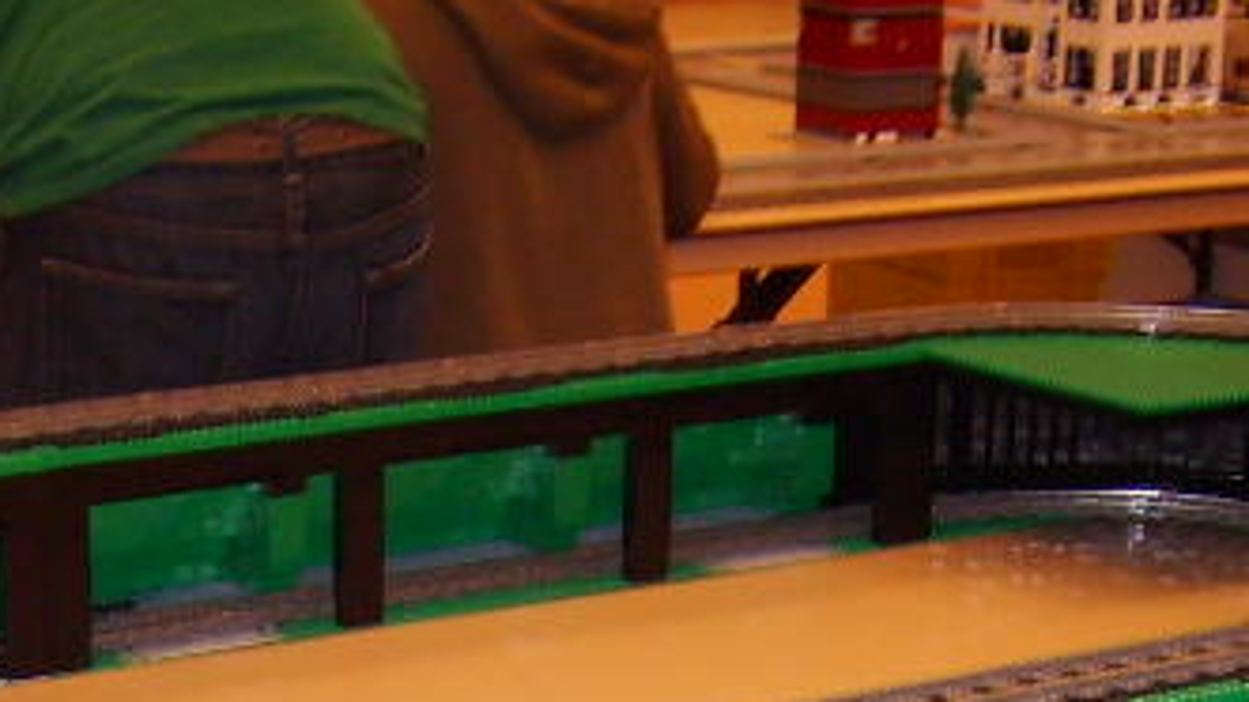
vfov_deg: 9.7
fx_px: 3907
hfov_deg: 18.1
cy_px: 1321
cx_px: 404
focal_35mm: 118
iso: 100
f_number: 2.8
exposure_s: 1/45
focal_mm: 5.8
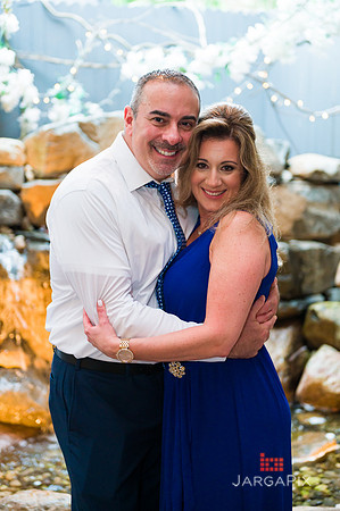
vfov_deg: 32.4
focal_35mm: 62
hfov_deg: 21.9
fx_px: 880
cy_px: 256
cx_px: 170
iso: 1600
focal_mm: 62
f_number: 3.2
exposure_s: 1/125
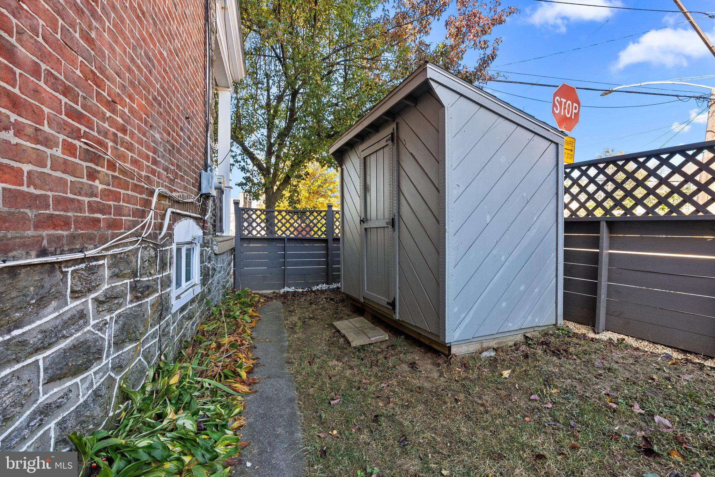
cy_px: 238
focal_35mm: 16
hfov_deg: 96.7
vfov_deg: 73.8
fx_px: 318
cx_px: 358
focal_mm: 16
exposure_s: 1/50
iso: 1000
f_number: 11
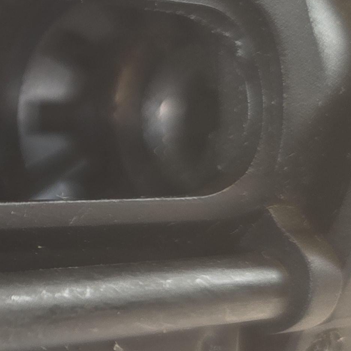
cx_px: -331
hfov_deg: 16.0
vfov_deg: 19.9
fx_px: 998
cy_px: 134
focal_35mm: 87
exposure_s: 1/60
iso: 160
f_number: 1.8
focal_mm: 5.4
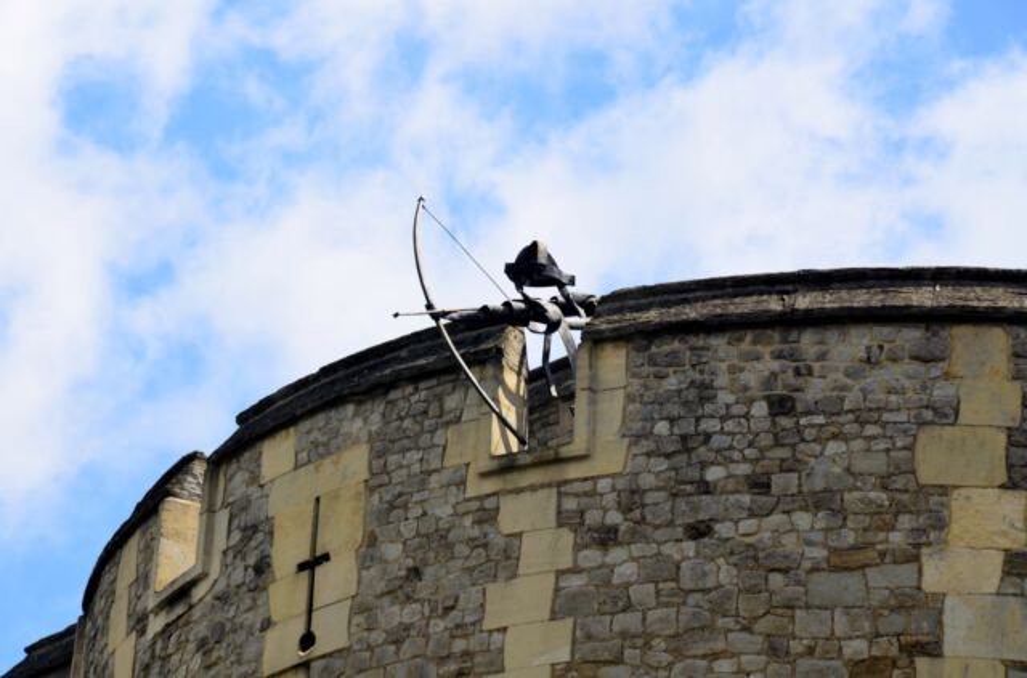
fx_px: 8535
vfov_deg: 4.6
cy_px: 339
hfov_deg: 6.9
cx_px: 514
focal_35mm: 300
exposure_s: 1/80
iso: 100
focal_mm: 200
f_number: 16
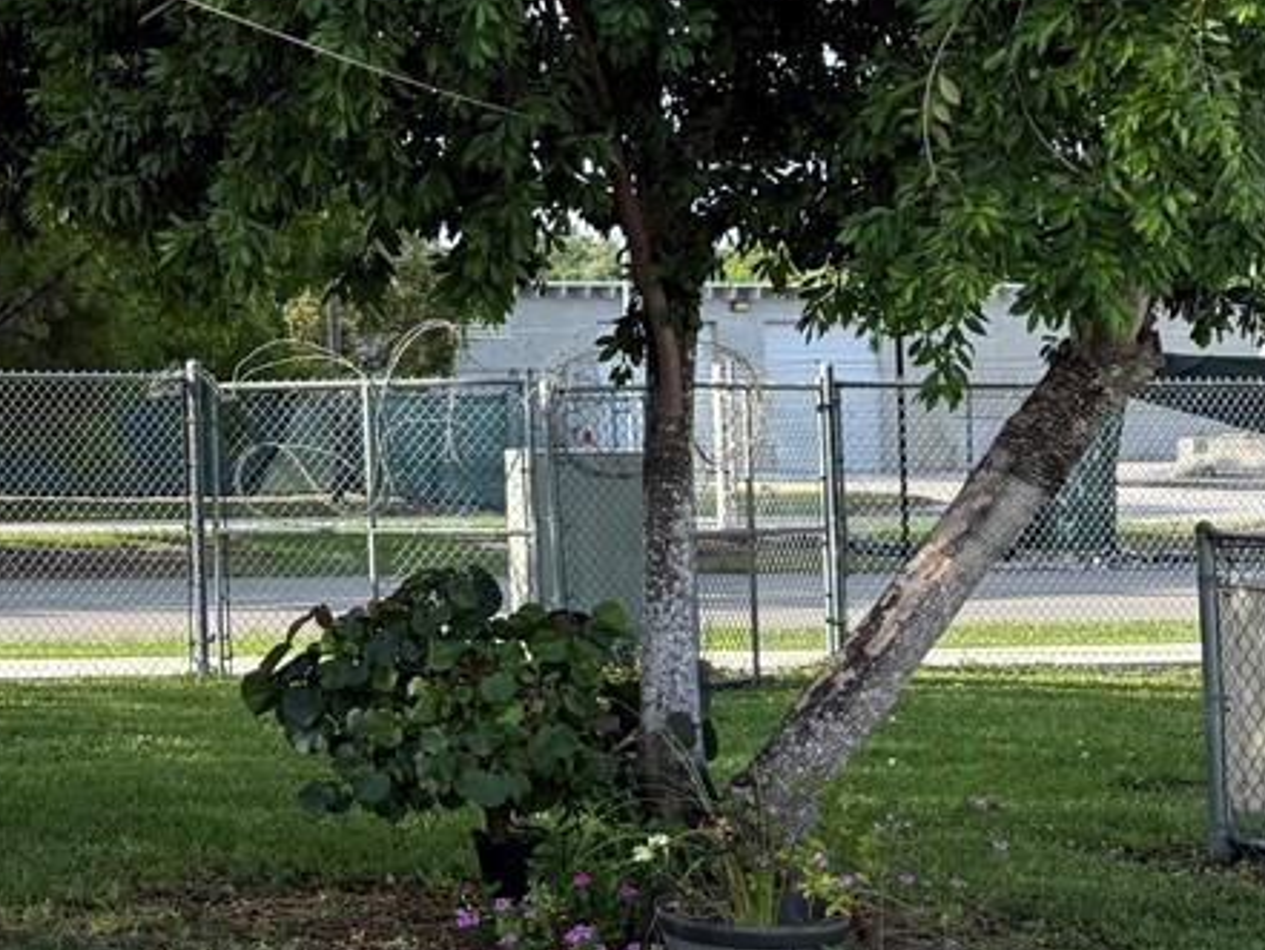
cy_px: 115
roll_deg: +0.6
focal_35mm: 87
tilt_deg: +4.7
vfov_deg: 16.8
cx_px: -275
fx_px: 3180
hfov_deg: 20.9
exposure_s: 1/1314
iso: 100
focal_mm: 6.76
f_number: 1.78
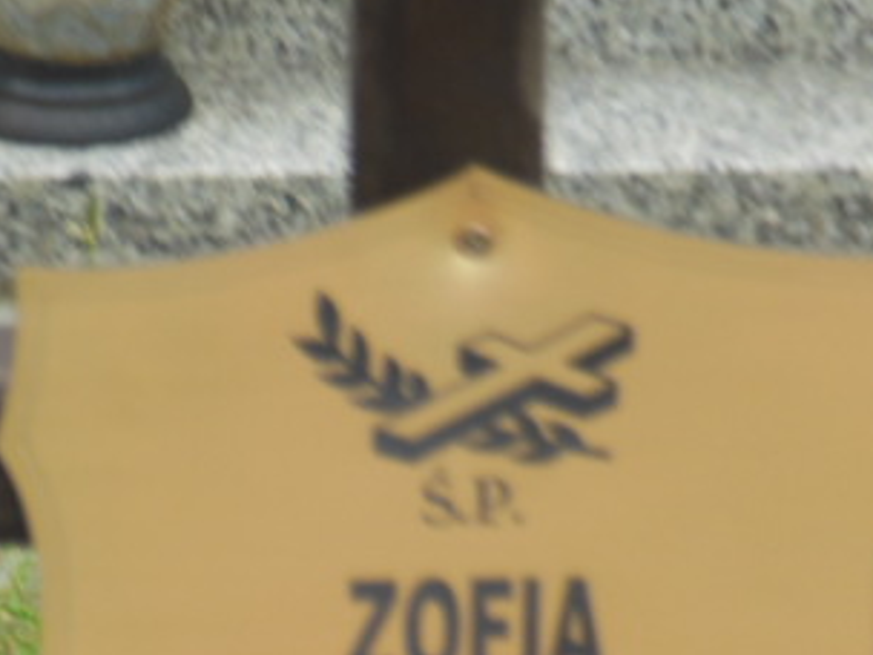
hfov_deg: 3.8
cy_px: 681
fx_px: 13291
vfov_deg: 2.8
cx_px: 365
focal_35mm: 527
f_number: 5.8
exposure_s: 1/200
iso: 125
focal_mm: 45
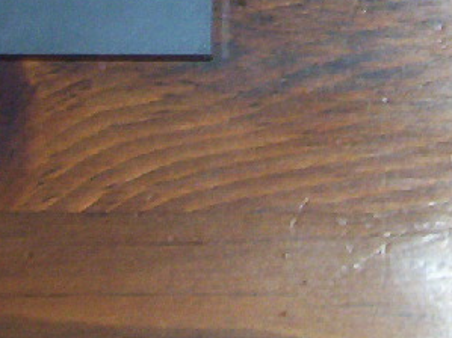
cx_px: 319
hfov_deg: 9.8
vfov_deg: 7.2
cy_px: -184
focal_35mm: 202
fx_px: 2637
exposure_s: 1/37.4
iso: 140
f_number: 3.16
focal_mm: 7.88
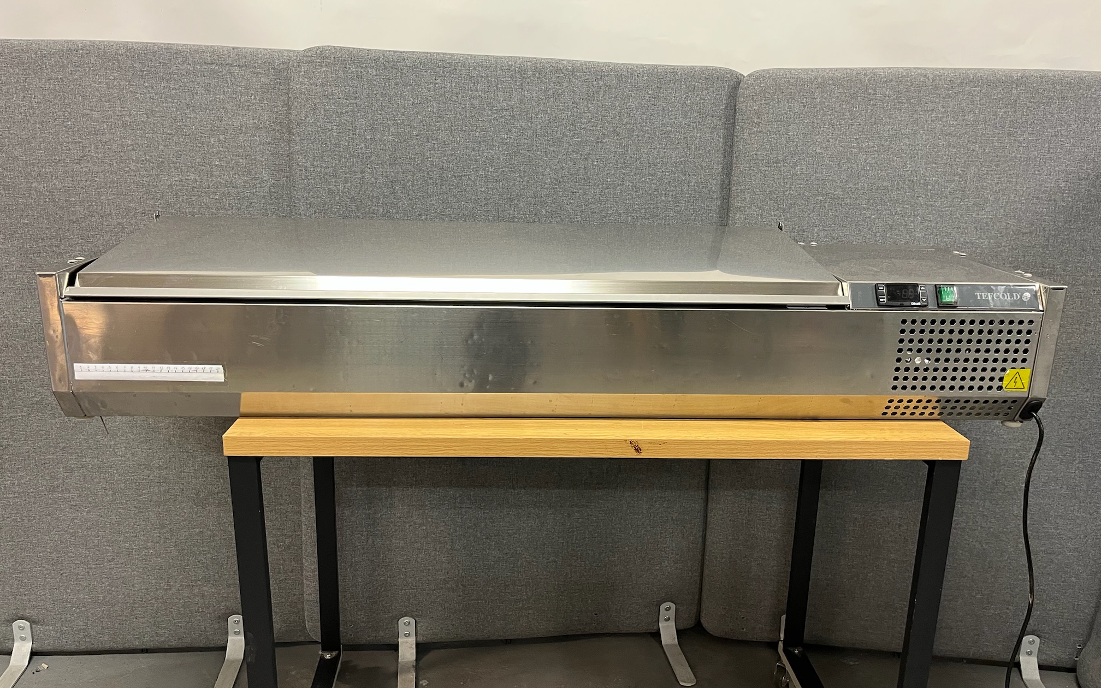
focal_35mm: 28
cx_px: 547
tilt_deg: -15.7
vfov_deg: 44.5
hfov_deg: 66.5
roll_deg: -1.1
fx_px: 840
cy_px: 336
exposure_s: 1/50
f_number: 1.6
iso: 200
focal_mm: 5.1
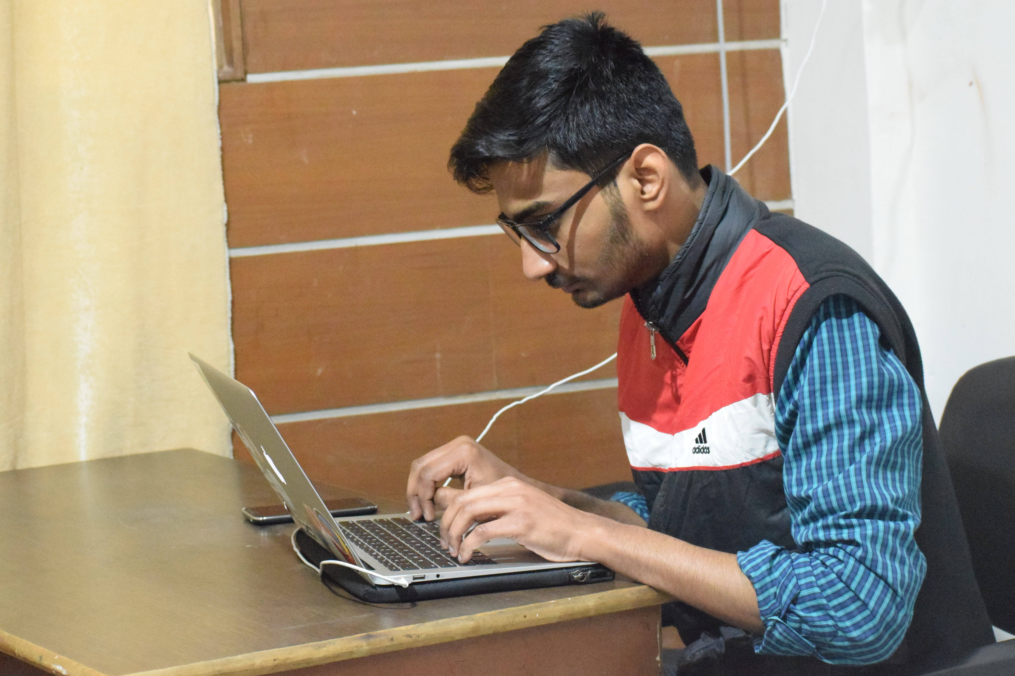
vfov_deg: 13.0
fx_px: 2960
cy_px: 338
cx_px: 508
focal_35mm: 105
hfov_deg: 19.5
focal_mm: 70
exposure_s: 1/160
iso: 12800
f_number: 6.3
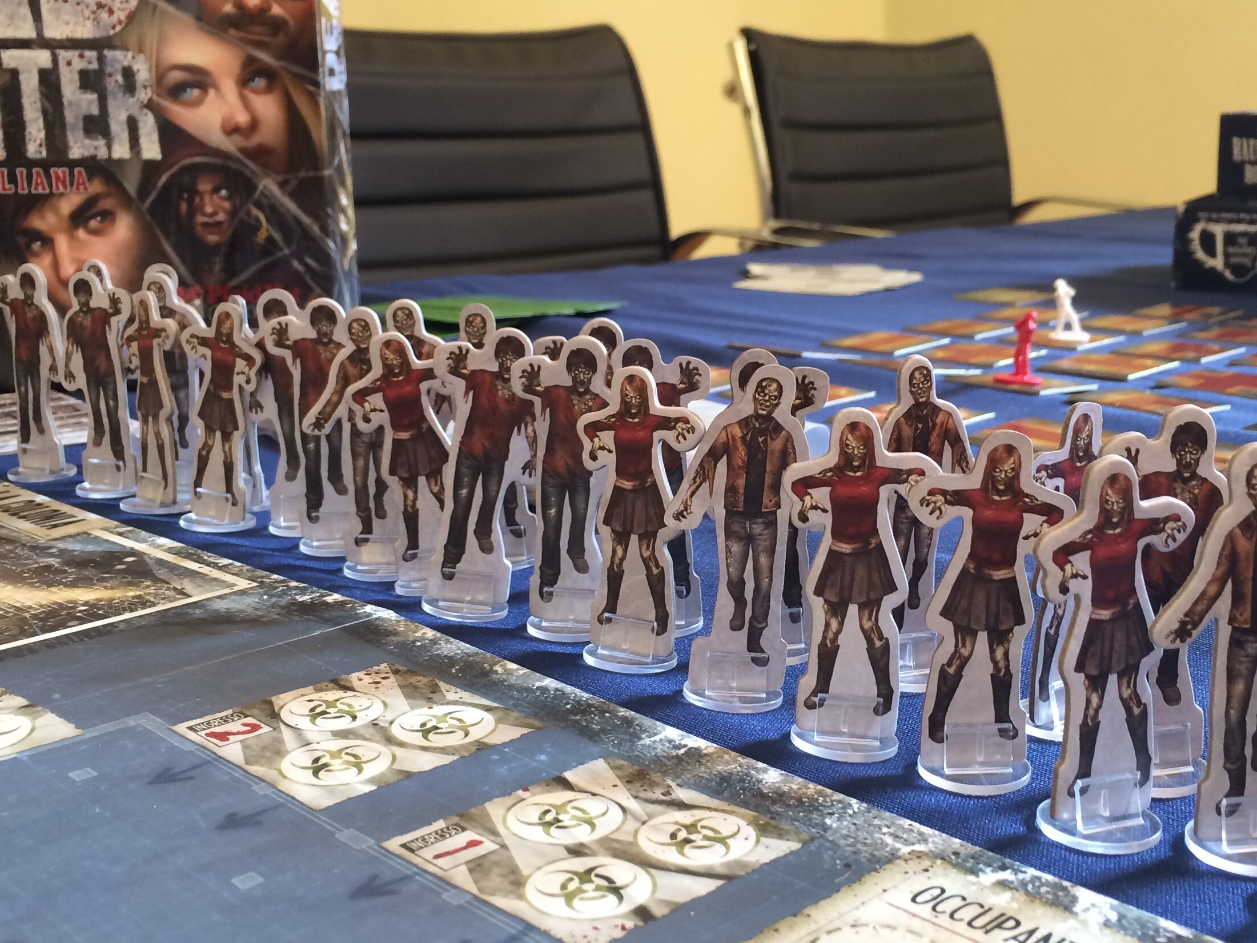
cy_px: 490
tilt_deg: -12.3
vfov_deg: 33.6
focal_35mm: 43
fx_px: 1562
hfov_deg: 43.7
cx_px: 721
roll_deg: +2.0
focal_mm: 4.15
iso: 50
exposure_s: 1/33
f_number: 2.2
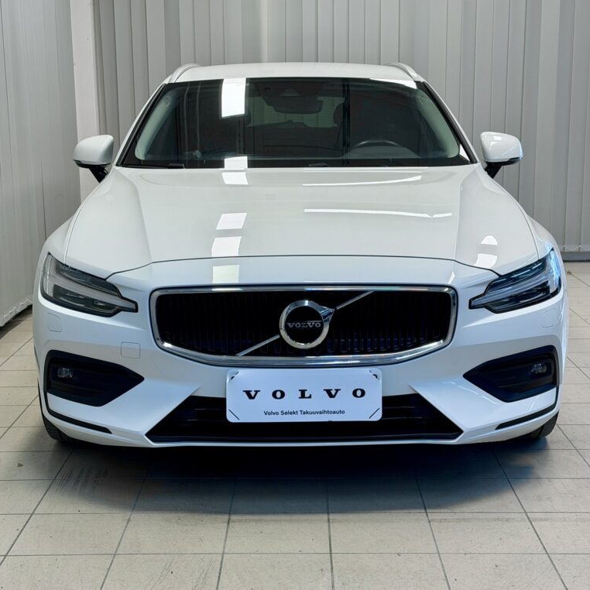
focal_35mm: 57
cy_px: 296
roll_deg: +0.7
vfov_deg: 30.0
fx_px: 1099
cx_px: 303
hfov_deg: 30.0
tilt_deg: -10.2
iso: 50
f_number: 1.78
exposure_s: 1/124
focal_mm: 6.76
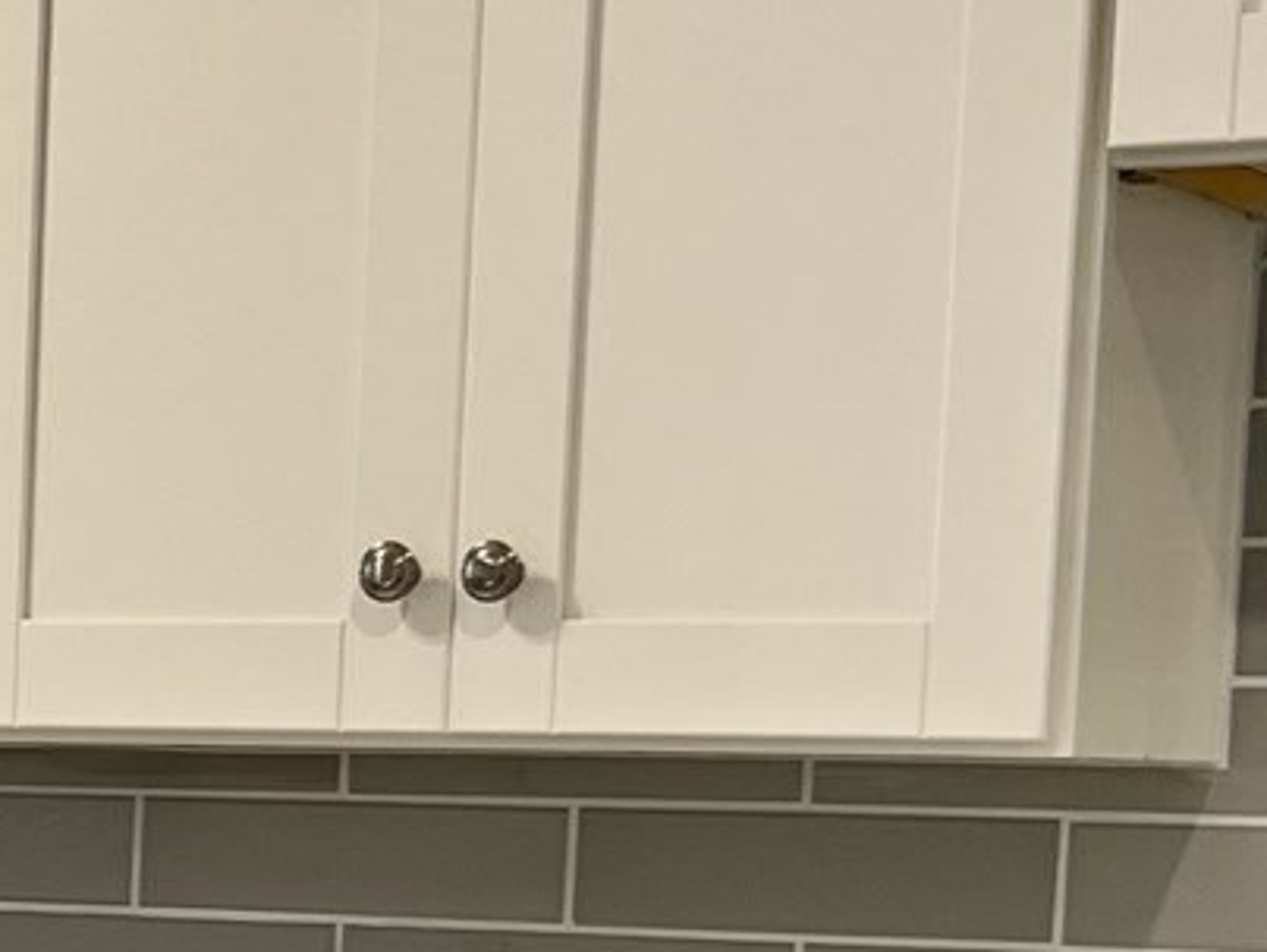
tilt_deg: -6.2
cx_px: -443
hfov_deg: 14.2
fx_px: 4836
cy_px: 1232
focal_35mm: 132
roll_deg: -1.7
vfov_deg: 11.0
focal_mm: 5.7
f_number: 1.5
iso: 100
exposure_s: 1/120
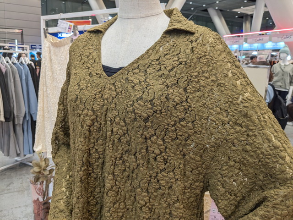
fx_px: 229
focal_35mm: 27
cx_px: 146
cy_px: 110
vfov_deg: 51.4
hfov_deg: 65.3
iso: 79
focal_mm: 4.38
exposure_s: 1/99.9
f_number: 1.73
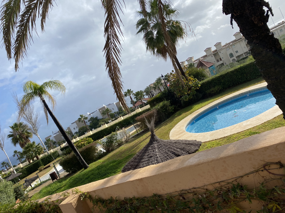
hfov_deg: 67.3
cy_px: 106
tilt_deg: -4.5
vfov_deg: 53.1
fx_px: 214
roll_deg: +27.1
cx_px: 142
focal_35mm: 26
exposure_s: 1/3731
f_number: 1.8
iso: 32
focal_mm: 4.25
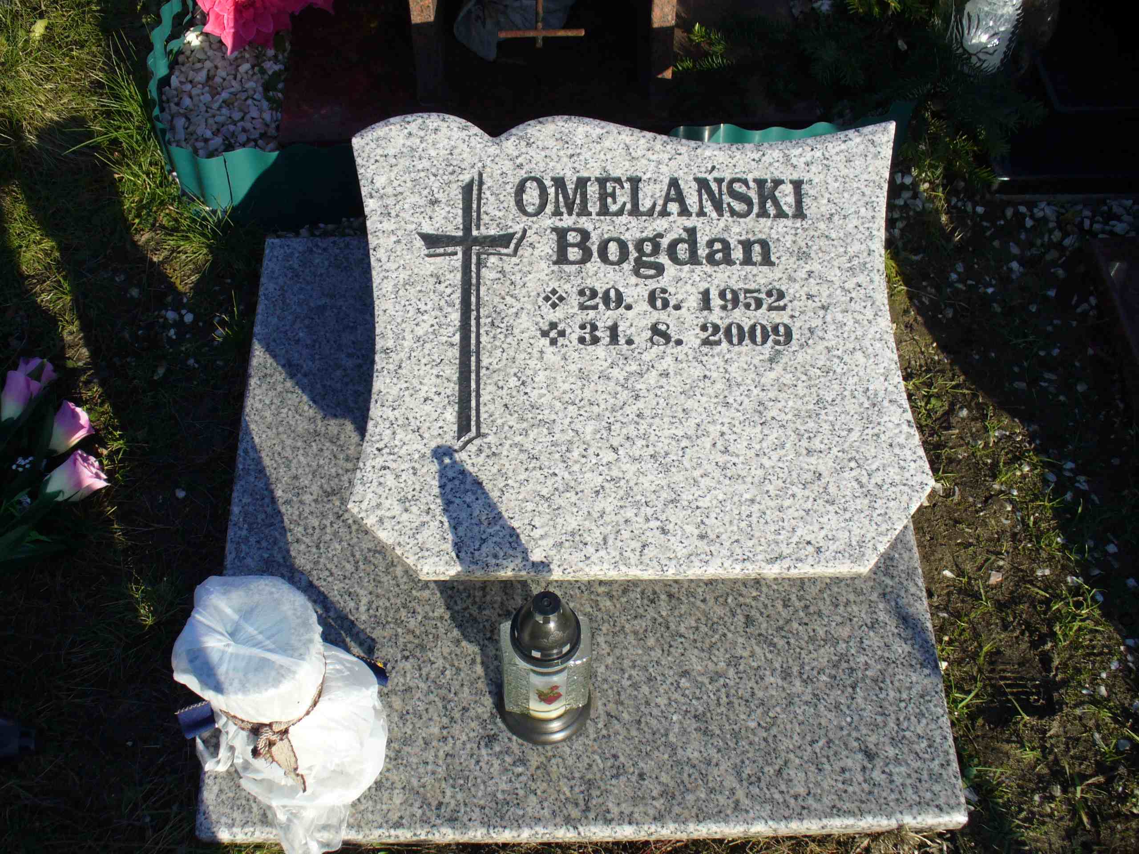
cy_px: 427
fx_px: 1217
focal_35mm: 37
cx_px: 570
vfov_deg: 38.7
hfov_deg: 50.1
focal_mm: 6.1
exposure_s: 1/200
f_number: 5.6
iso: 80
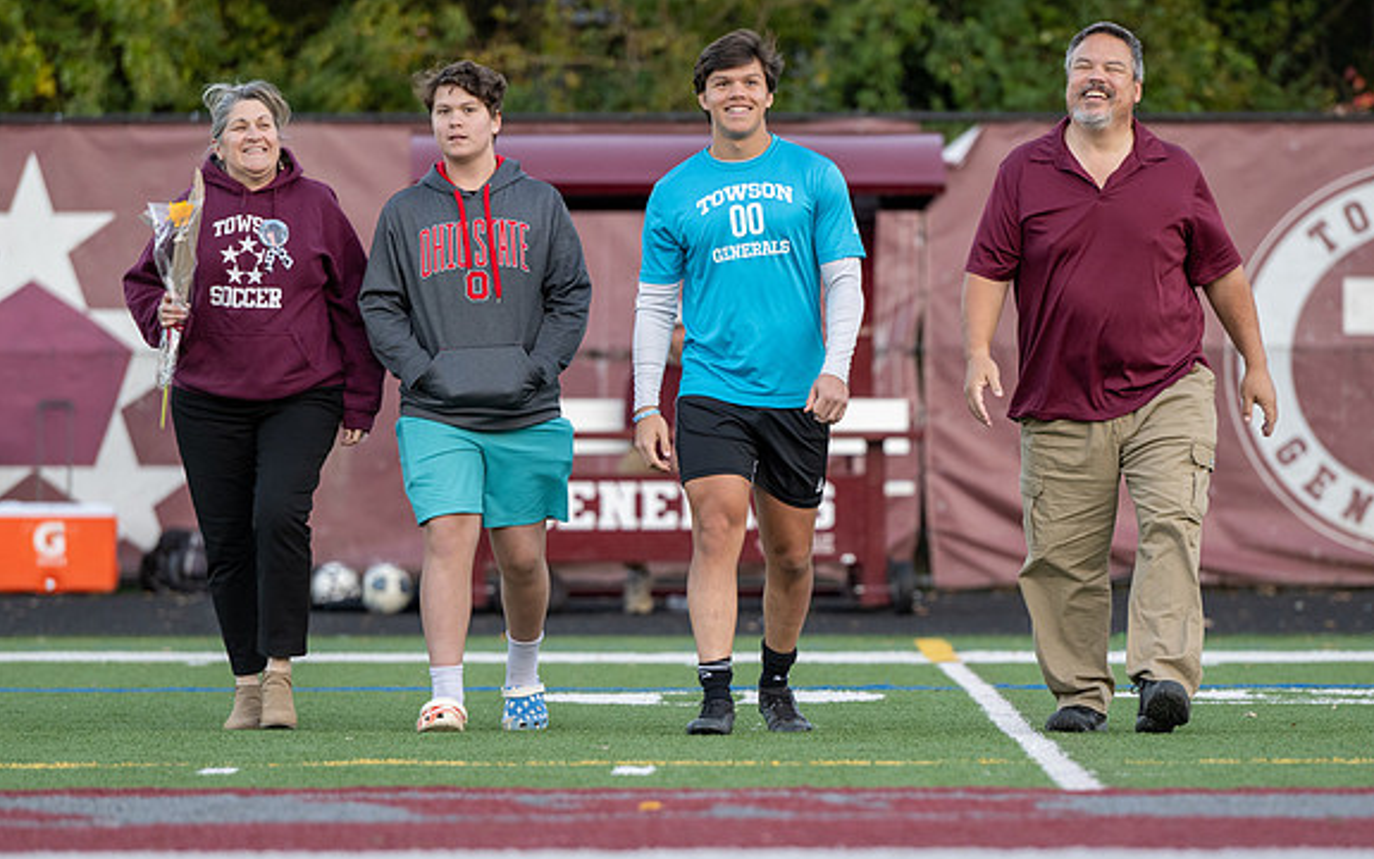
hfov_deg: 7.6
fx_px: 10298
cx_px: 855
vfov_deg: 4.8
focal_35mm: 275
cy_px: 574
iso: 800
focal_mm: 200
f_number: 3.5
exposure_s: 1/400
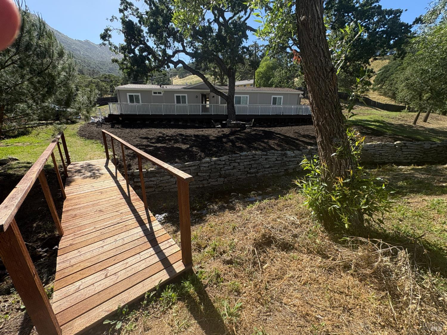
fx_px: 181
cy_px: 168
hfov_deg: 102.1
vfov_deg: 85.7
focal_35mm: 14
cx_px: 224
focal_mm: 2.22
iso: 50
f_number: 2.2
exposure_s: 1/1256
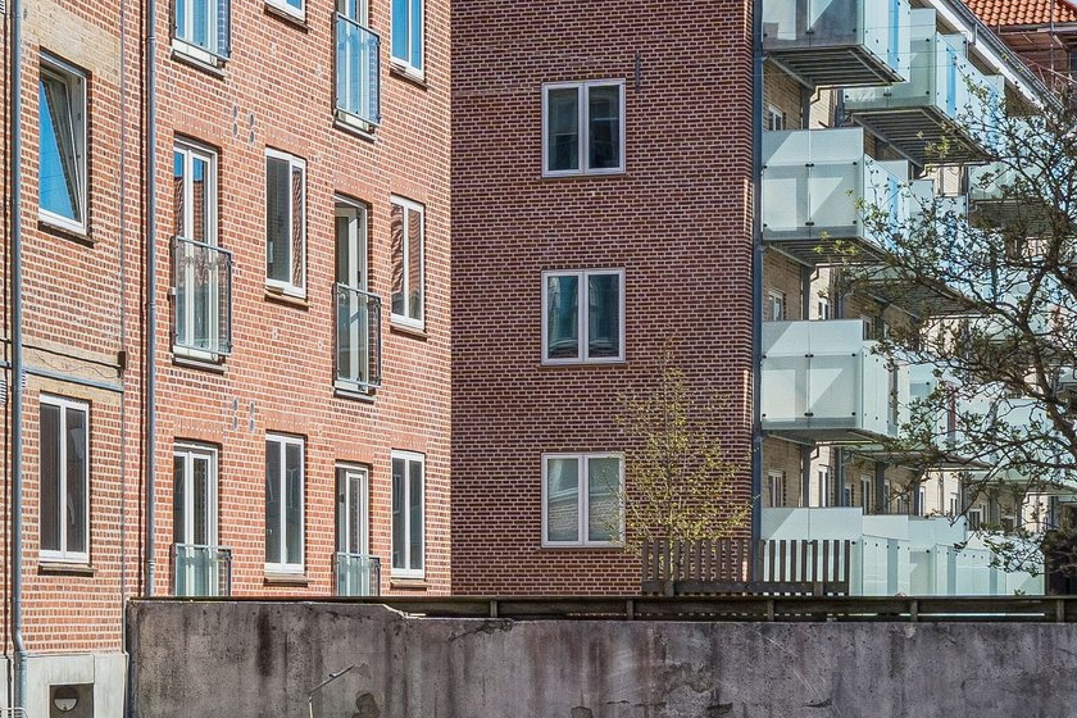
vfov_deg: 10.8
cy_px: -123
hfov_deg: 16.1
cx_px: -12
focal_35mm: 125
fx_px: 3739
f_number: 10
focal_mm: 35
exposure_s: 1/640
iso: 400
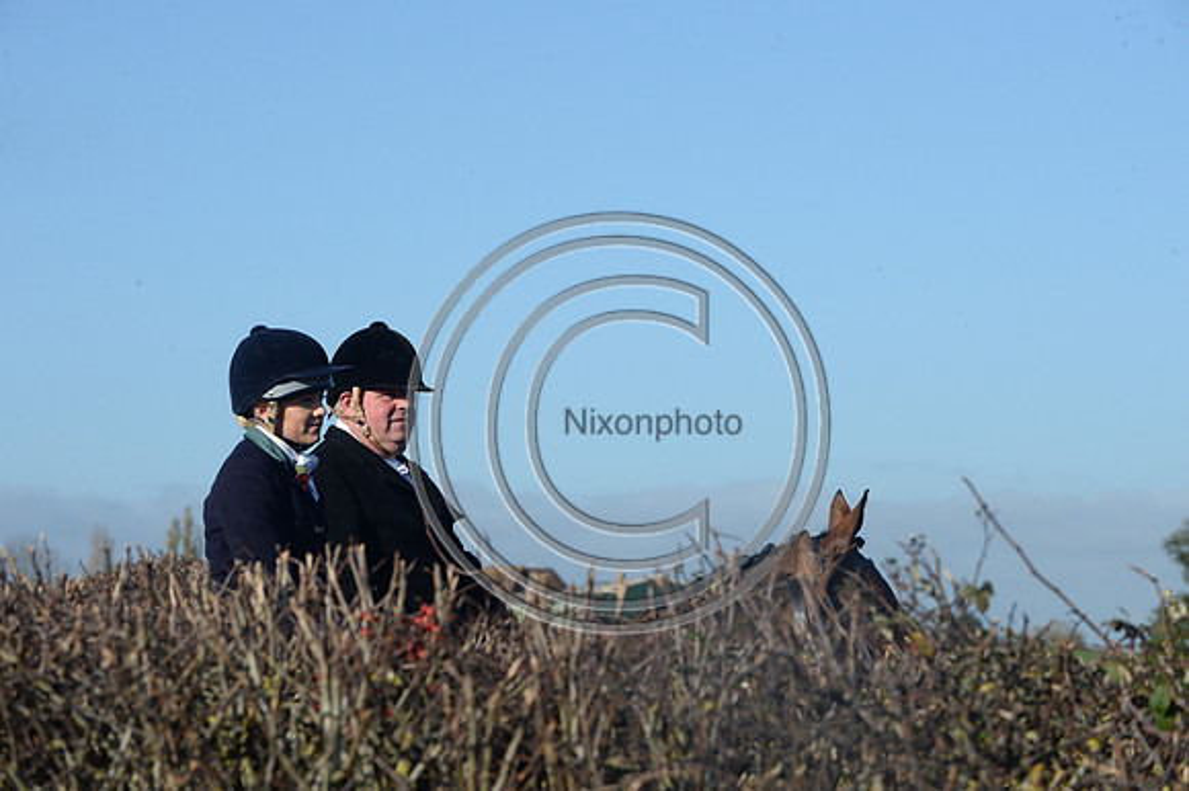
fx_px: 5281
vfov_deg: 8.6
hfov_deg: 12.8
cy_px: 396
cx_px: 594
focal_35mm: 160
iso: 1000
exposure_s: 1/1250
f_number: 11
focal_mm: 160
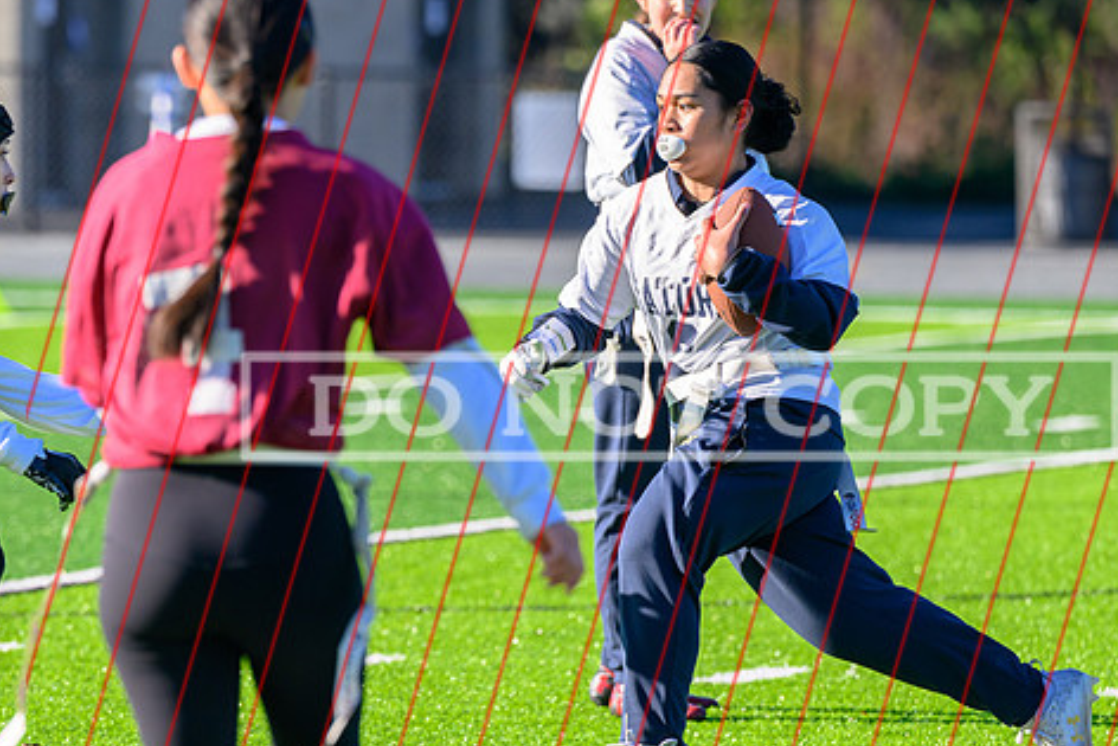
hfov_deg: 5.9
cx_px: 390
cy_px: 577
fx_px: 10903
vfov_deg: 3.9
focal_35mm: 351
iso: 320
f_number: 4
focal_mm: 200
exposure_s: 1/1600
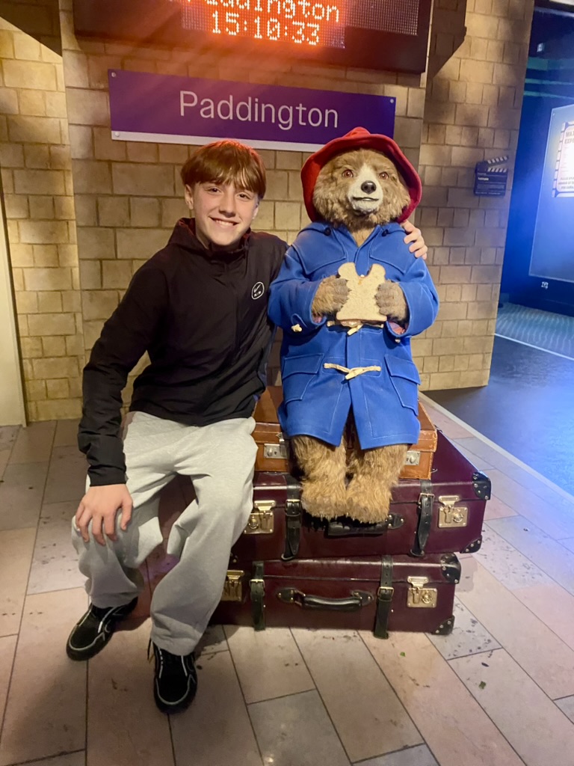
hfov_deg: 53.1
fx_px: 575
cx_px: 287
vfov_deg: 67.3
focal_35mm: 26
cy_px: 383
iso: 640
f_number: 1.8
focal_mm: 4.25
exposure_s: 1/27
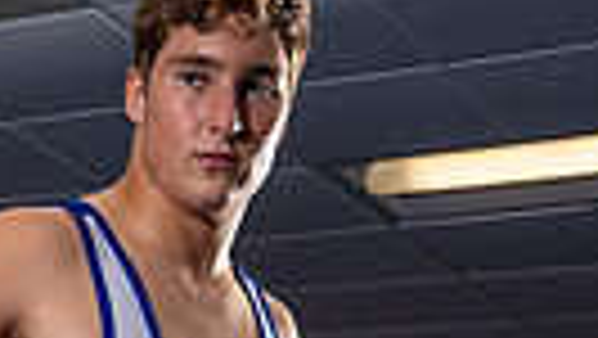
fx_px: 2190
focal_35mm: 138
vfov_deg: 8.0
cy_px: 883
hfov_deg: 15.3
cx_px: 9
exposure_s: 1/250
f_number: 8
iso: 200
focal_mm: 39
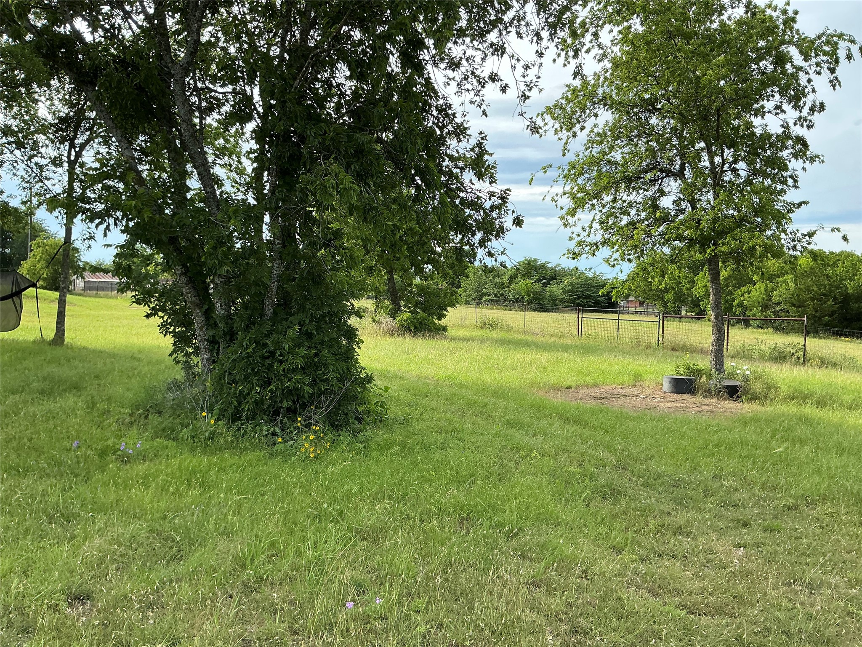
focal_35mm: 28
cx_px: 431
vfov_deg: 49.7
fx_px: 697
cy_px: 324
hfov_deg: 63.4
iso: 25
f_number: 1.8
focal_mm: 3
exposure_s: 1/473
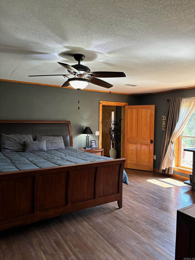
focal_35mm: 26
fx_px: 195
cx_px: 98
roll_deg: -1.4
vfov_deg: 67.3
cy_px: 130
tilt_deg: -3.2
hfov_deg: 53.1
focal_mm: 5.96
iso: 125
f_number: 1.6
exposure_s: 1/60
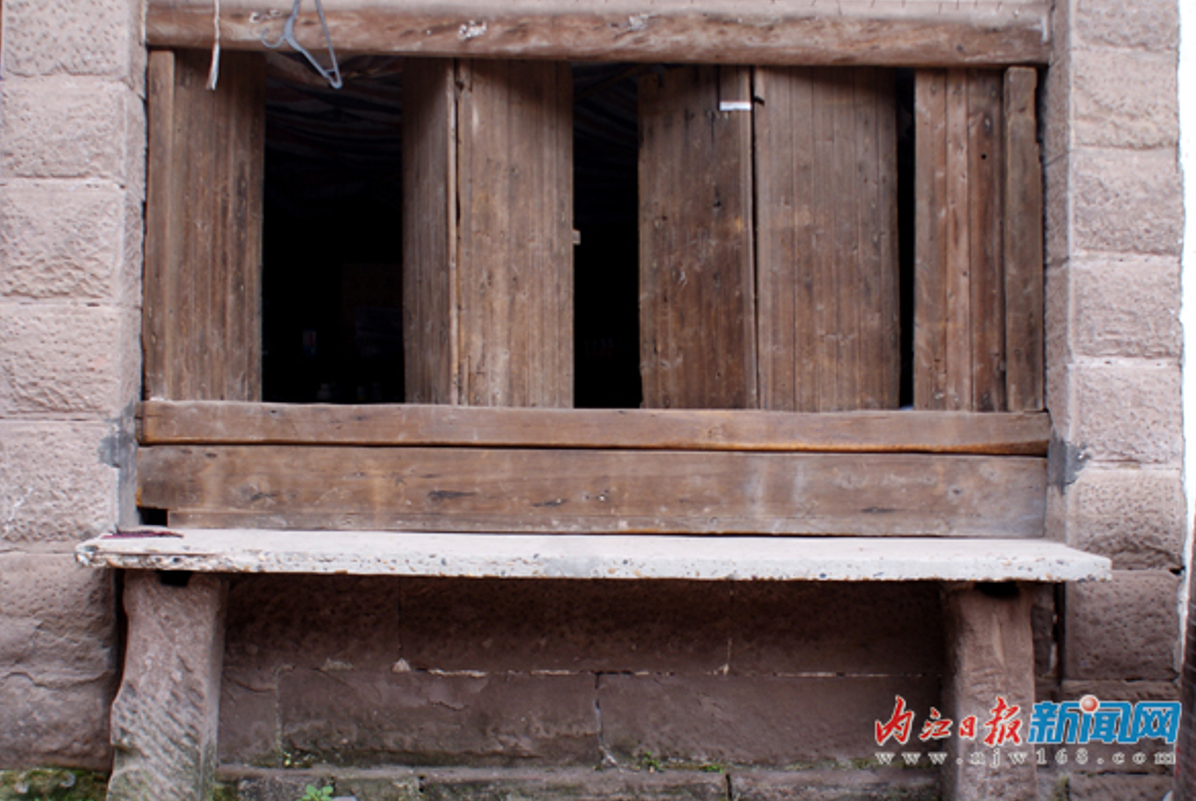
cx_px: 601
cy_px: 398
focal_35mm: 40
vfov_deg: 33.5
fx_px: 1331
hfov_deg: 48.4
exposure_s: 1/40
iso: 100
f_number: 4.5
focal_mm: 26
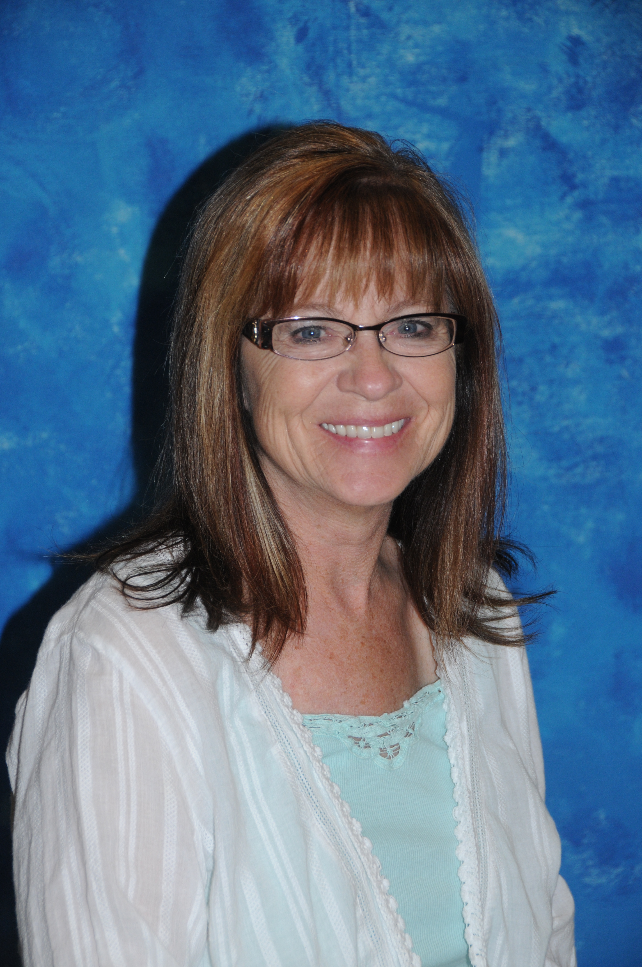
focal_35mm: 105
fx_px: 2816
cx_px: 321
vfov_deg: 19.5
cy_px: 484
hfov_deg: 13.0
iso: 500
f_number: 5
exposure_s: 1/250
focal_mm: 70
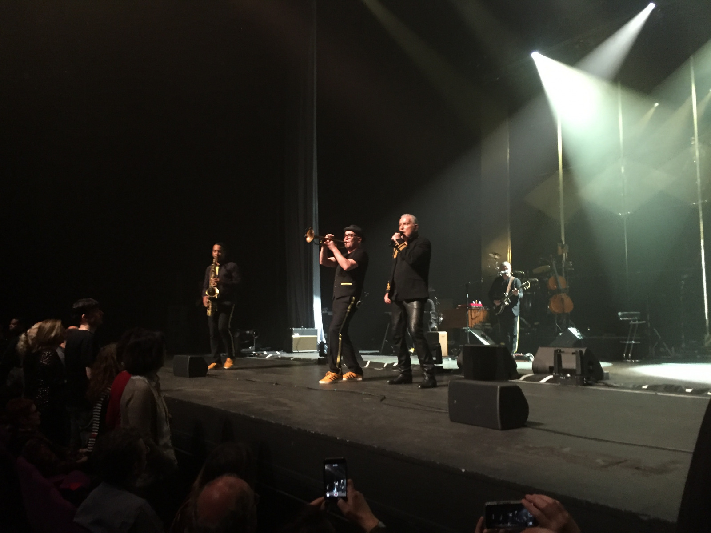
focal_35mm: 29
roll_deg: -0.5
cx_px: 356
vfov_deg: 48.2
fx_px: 596
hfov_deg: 61.7
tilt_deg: +7.2
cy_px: 266
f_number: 2.2
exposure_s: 1/17
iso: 250
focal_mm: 4.15
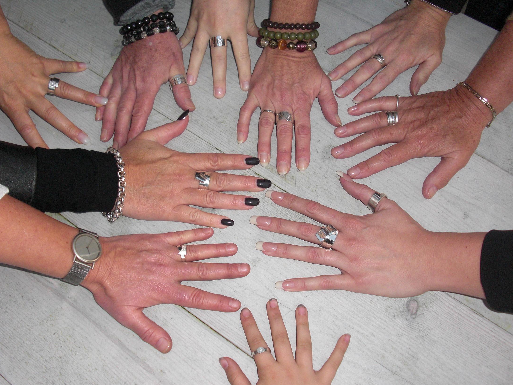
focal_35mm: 38
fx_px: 563
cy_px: 203
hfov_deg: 49.0
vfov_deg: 37.7
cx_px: 250
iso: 100
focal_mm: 6.3
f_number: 2.8
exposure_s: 1/60
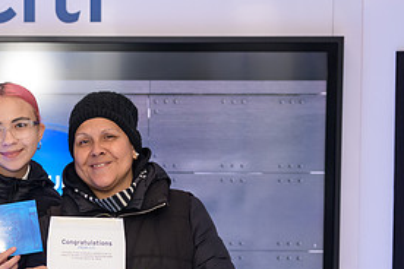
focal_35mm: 117
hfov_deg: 17.1
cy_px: 188
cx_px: 10
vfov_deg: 11.7
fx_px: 1313
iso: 1000
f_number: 3.2
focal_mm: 48
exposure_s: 1/320
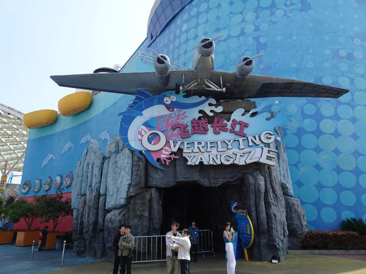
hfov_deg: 71.6
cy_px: 137
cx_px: 183
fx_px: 254
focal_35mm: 24
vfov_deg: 56.8
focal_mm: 4.25
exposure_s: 1/400
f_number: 4
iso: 80
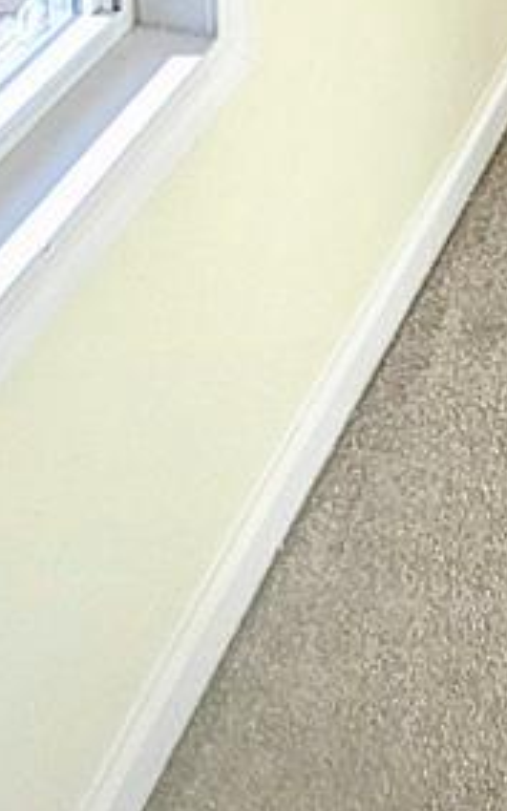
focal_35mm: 75
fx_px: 1657
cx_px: 498
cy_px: -673
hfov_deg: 17.0
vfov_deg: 19.7
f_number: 2.2
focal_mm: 1.95
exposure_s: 1/1603
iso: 117
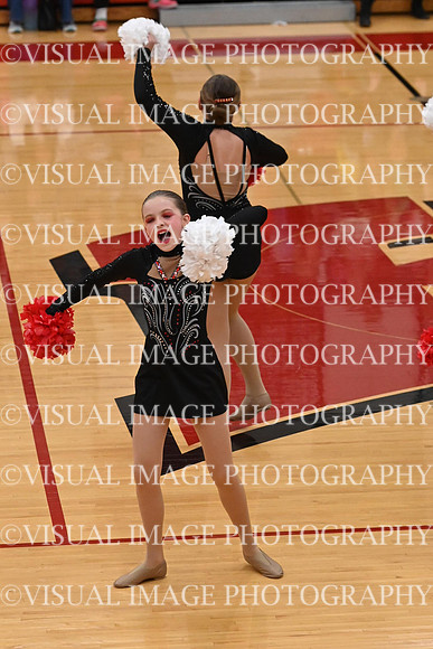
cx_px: 216
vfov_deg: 11.0
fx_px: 3372
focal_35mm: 187
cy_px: 324
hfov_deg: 7.3
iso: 6400
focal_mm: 125
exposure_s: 1/400
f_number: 4
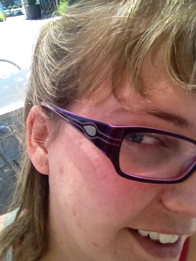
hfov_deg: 40.7
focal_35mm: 35
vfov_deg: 52.6
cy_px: 130
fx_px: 264
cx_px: 98
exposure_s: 1/936
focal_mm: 1.85
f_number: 2.4
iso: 250
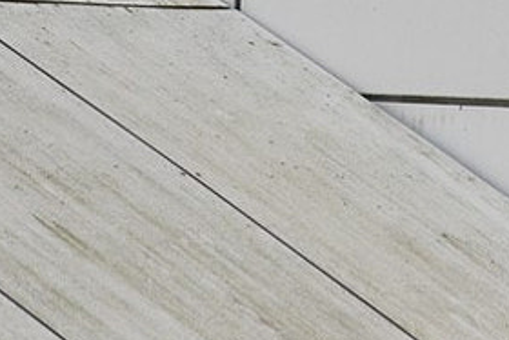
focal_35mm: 400
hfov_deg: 5.1
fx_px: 5658
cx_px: 344
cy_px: -600
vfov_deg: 3.4
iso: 1600
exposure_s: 1/2500
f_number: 6.3
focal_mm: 70
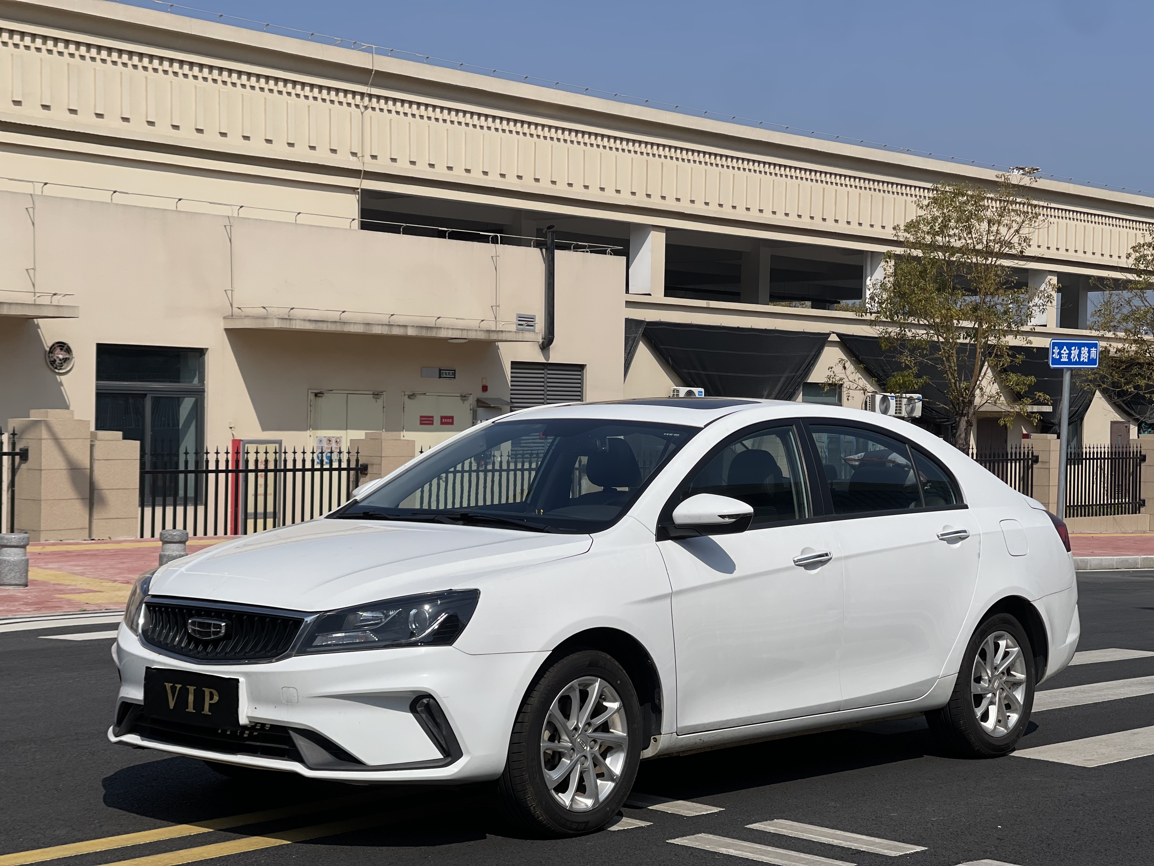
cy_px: 433
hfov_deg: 30.3
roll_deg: -0.6
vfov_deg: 22.9
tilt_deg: -1.7
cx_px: 577
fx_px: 2134
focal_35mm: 64
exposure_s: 1/3922
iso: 32
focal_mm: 7.5
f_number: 2.2
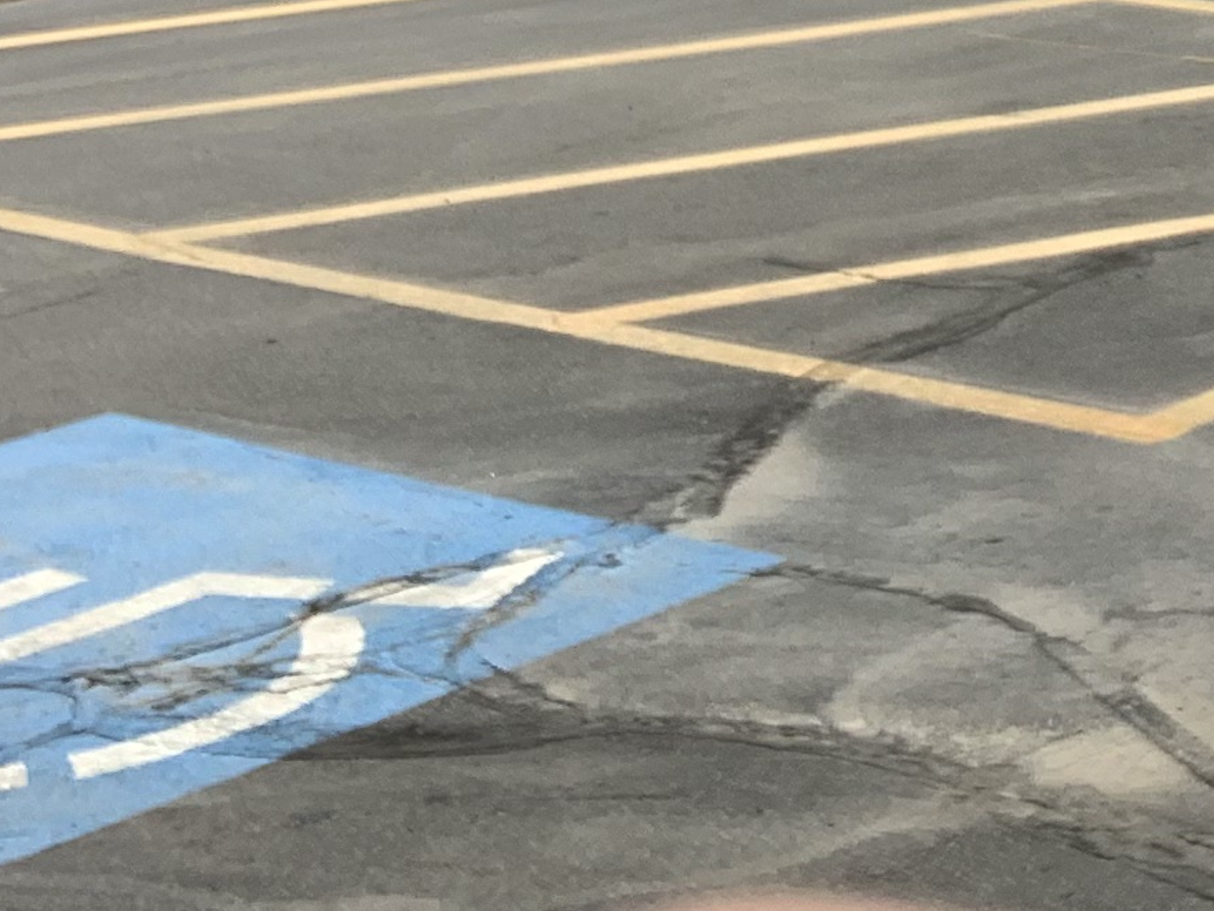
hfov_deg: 16.9
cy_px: -417
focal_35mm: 112
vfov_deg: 12.6
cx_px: 1383
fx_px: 3929
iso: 16
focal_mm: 2.87
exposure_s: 1/332
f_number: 2.2
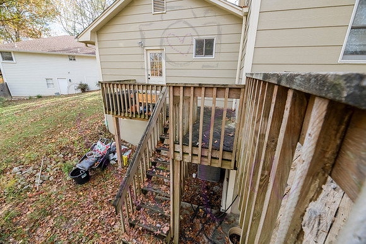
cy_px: 122
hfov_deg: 104.2
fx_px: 142
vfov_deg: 81.2
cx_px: 183
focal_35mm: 14
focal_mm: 14
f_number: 10
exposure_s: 1/250
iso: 800
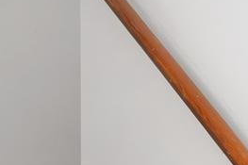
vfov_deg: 11.0
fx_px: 805
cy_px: 284
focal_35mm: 117
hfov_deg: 15.3
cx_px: 437
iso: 100
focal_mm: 10
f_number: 9
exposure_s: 1/2
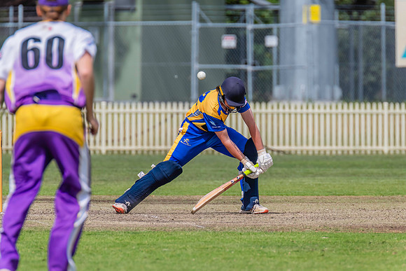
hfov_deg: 3.3
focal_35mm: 618
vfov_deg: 2.2
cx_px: 203
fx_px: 6976
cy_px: 136
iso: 800
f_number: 8
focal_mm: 600
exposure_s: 1/2500
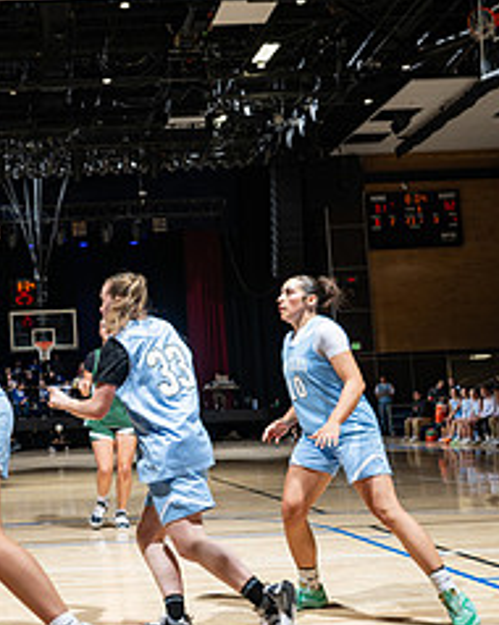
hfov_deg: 26.6
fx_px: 1017
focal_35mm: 55
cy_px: 330
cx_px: 45
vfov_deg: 34.2
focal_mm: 24
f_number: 5
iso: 80
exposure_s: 1/100
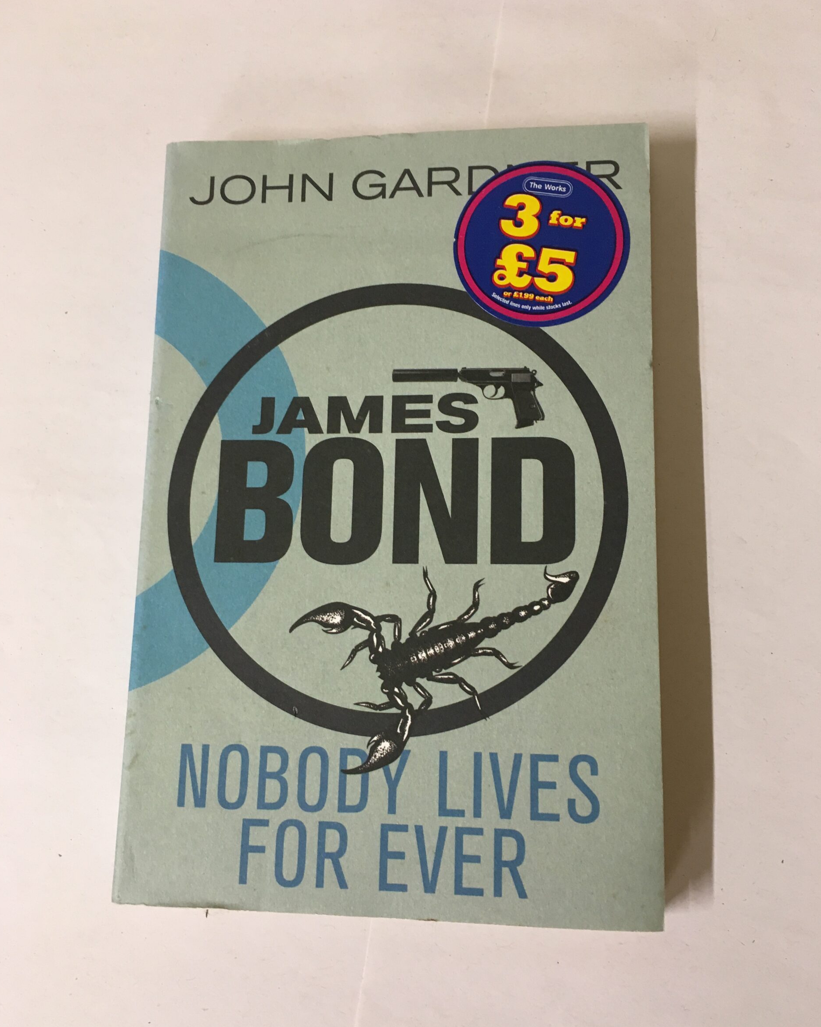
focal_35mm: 31
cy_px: 524
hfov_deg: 47.1
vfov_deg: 57.2
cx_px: 410
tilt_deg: -78.5
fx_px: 942
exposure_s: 1/33
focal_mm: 4.15
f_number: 2.2
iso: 100
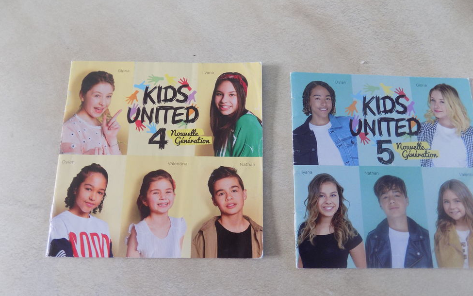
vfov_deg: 49.2
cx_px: 242
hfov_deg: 72.5
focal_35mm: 25
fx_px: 322
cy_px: 160
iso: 140
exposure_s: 1/30
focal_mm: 4
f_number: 3.1
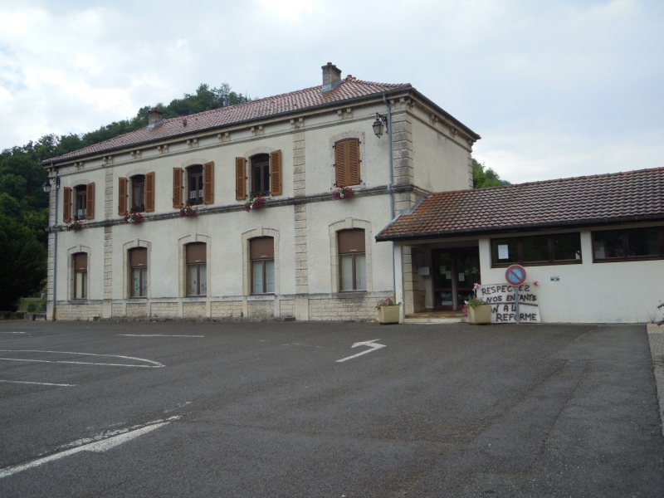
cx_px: 332
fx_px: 614
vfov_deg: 44.2
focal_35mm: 32
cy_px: 249
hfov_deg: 56.8
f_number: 2.8
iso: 100
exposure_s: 1/800
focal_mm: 5.7
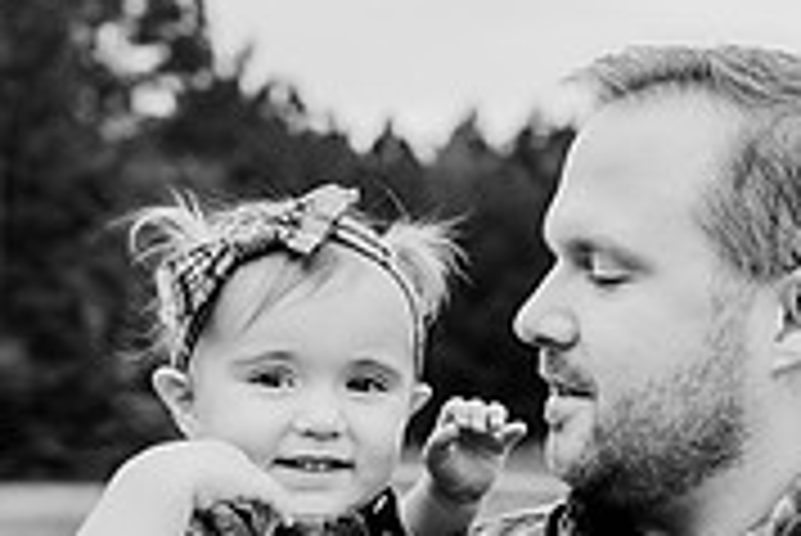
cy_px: 412
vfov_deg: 17.4
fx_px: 1737
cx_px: 531
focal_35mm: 78
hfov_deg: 25.8
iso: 125
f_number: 2.2
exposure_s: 1/800
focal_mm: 24
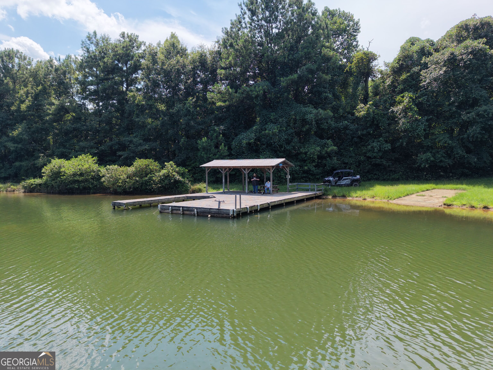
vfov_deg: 56.8
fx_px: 342
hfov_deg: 71.6
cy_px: 185
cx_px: 246
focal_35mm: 24
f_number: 1.8
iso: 100
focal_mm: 8.67
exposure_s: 1/1000
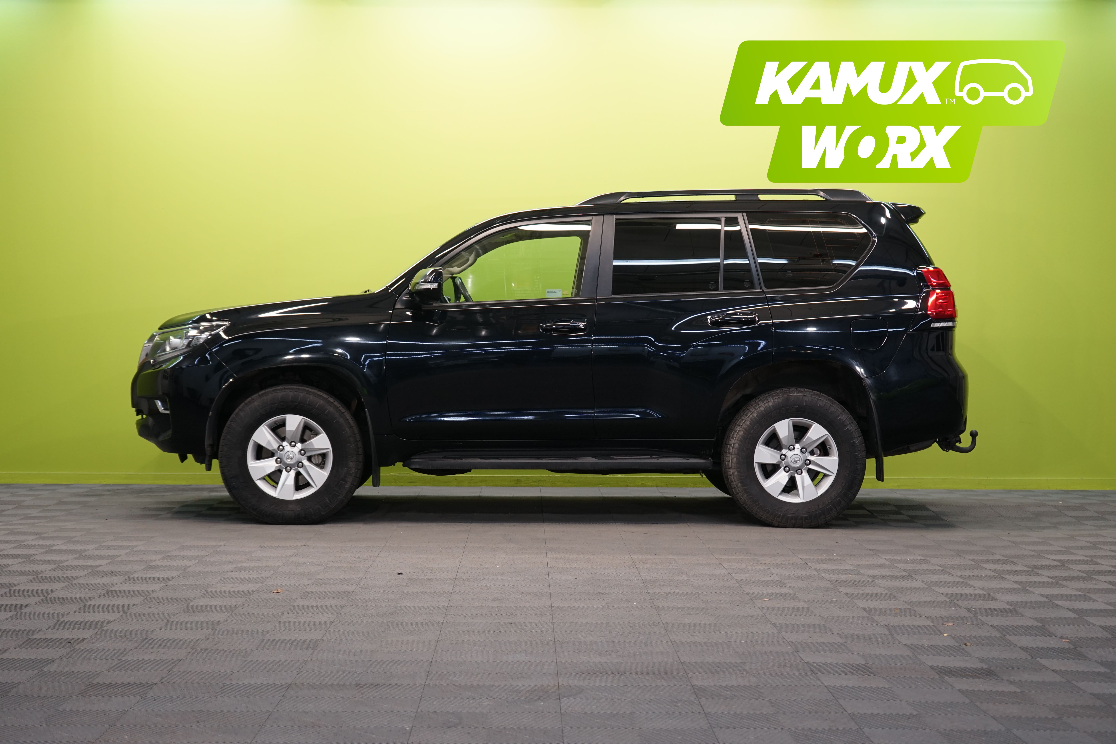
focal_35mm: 57
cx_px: 558
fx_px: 1767
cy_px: 372
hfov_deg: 35.1
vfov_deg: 23.8
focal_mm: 57
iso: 500
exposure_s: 1/40
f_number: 5
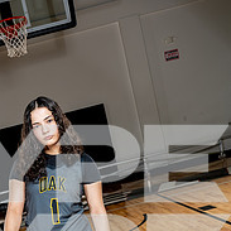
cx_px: 44
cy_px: 254
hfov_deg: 25.3
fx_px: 506
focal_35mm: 67
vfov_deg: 24.1
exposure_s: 1/250
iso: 200
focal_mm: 32
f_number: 5.6
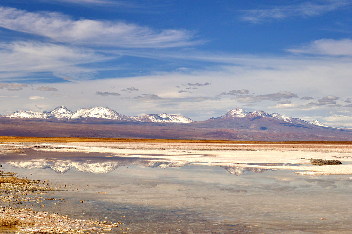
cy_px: 163
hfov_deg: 30.6
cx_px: 101
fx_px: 635
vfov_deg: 20.8
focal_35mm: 65
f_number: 8
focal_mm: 30
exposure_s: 1/500
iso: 100
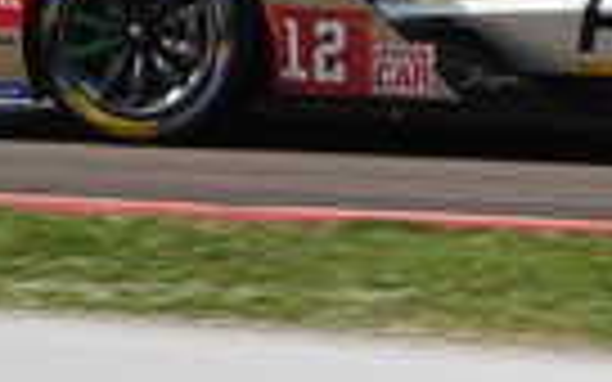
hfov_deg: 3.8
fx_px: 9240
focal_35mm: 554
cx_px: 666
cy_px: 67
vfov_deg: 2.4
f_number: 5
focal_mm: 60.29
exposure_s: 1/800
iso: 100
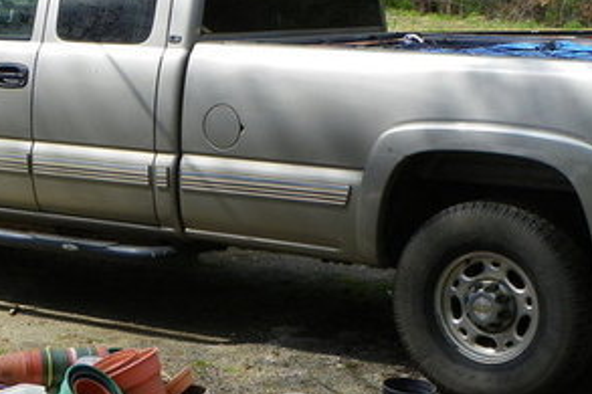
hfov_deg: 20.4
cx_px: 216
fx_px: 1643
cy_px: 137
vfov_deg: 13.7
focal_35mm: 100
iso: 64
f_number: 5
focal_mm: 7.9
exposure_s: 1/250
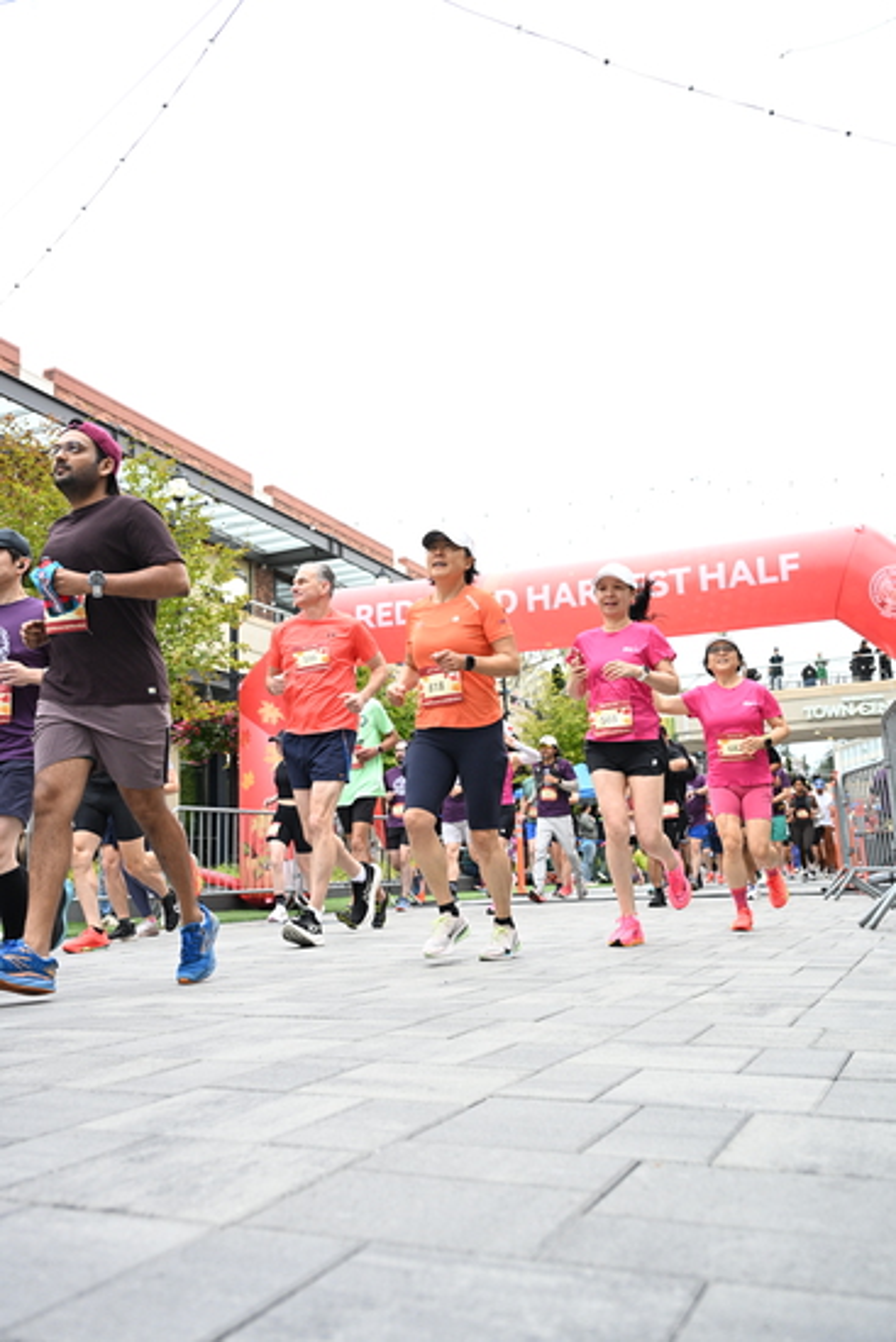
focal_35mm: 31
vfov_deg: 60.3
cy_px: 671
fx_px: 1157
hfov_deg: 42.3
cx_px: 448
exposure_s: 1/640
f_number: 4
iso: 2000
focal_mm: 31
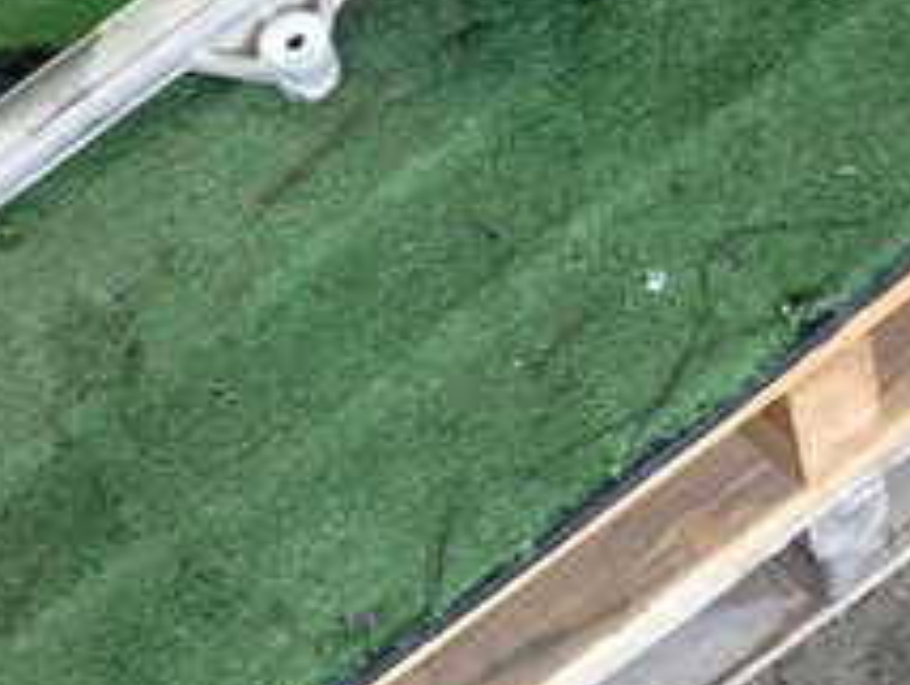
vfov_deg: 17.5
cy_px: 208
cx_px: 21
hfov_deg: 22.5
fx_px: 2211
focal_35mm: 84
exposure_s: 1/125
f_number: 2.3
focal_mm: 5.4
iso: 800
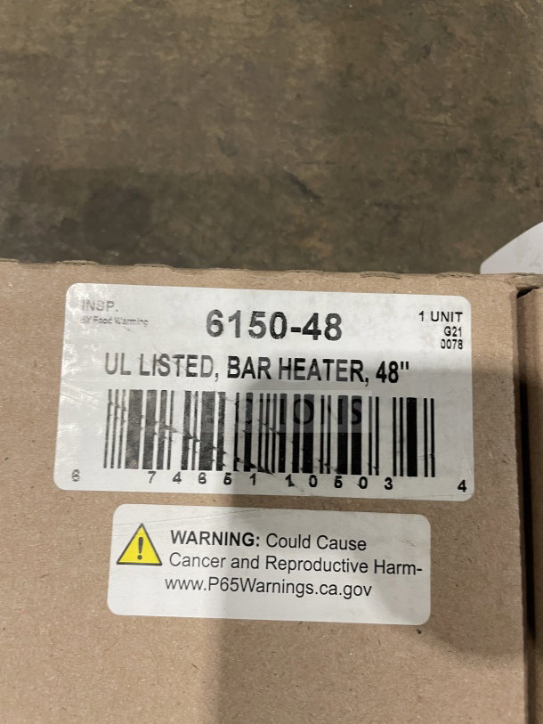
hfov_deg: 53.1
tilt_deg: -83.0
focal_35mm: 26
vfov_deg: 67.3
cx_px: 272
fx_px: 544
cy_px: 362
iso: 125
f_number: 1.6
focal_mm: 4.2
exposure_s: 1/76
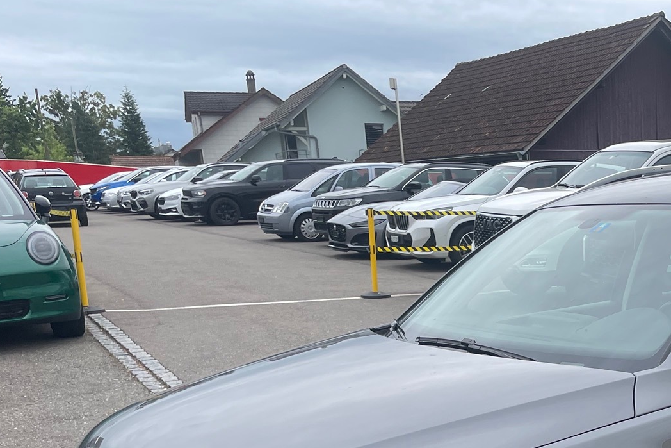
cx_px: 626
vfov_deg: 24.4
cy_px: 482
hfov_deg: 35.5
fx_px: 969
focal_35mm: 52
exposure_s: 1/569
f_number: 1.6
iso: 32
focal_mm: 4.2
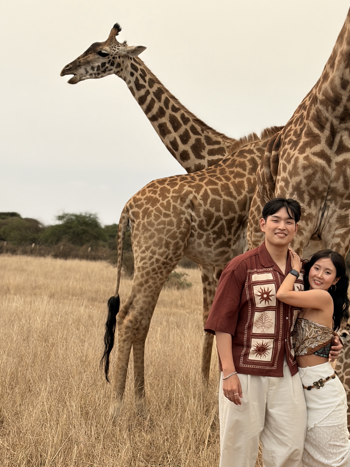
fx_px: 1065
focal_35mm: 79
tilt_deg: +4.4
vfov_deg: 24.7
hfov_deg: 18.6
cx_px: 248
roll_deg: -4.1
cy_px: 178
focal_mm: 5.96
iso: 40
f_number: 1.6
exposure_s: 1/3636
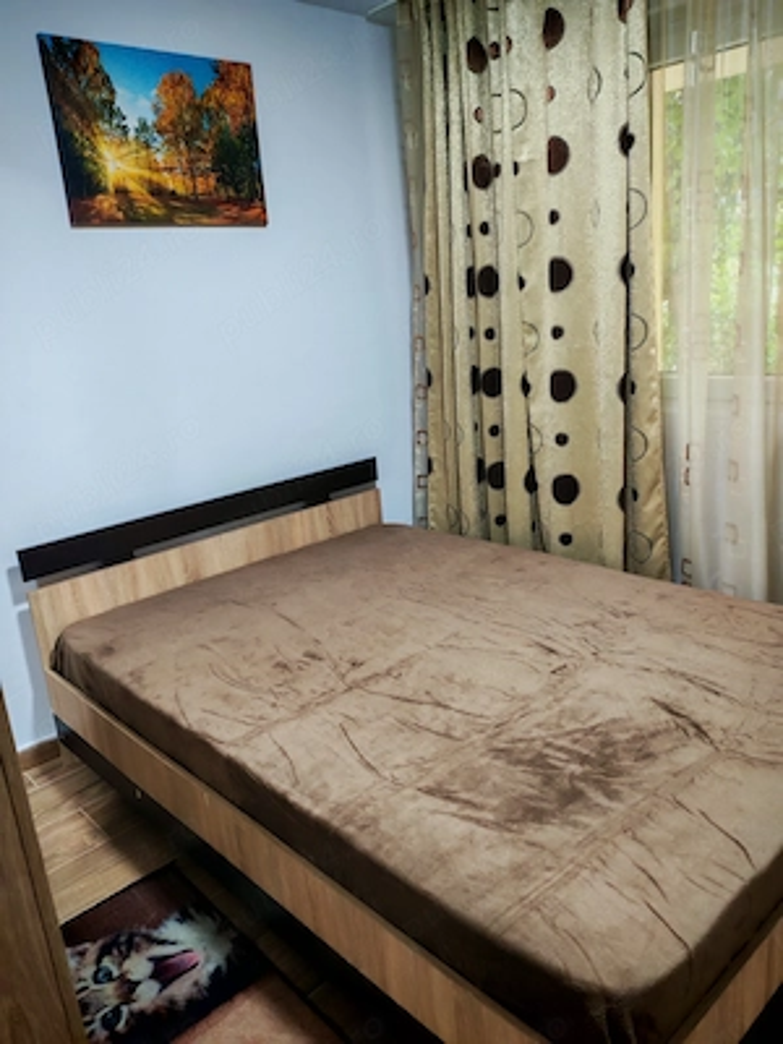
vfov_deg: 65.3
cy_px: 522
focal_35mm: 27
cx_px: 392
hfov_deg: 51.4
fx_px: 814
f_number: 1.9
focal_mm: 6.12
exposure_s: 1/100
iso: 2000
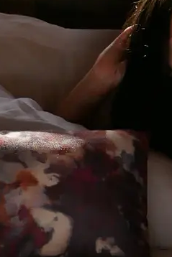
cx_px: 220
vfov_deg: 6.5
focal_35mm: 310
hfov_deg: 4.4
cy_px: -181
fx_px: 2219
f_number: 4.5
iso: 200
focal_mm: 25
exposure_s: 1/800
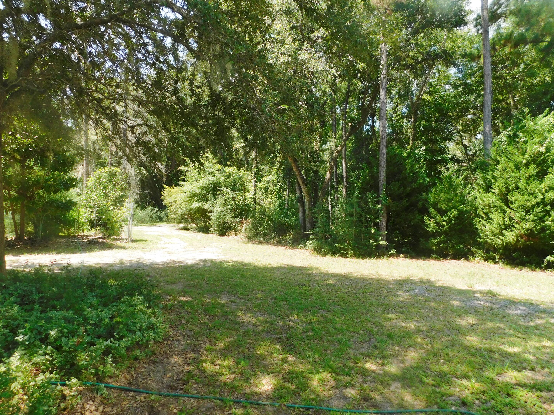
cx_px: 272
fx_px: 384
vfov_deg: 56.8
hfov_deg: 71.6
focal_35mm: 24
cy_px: 205
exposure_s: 1/500
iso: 125
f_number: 3
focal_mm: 4
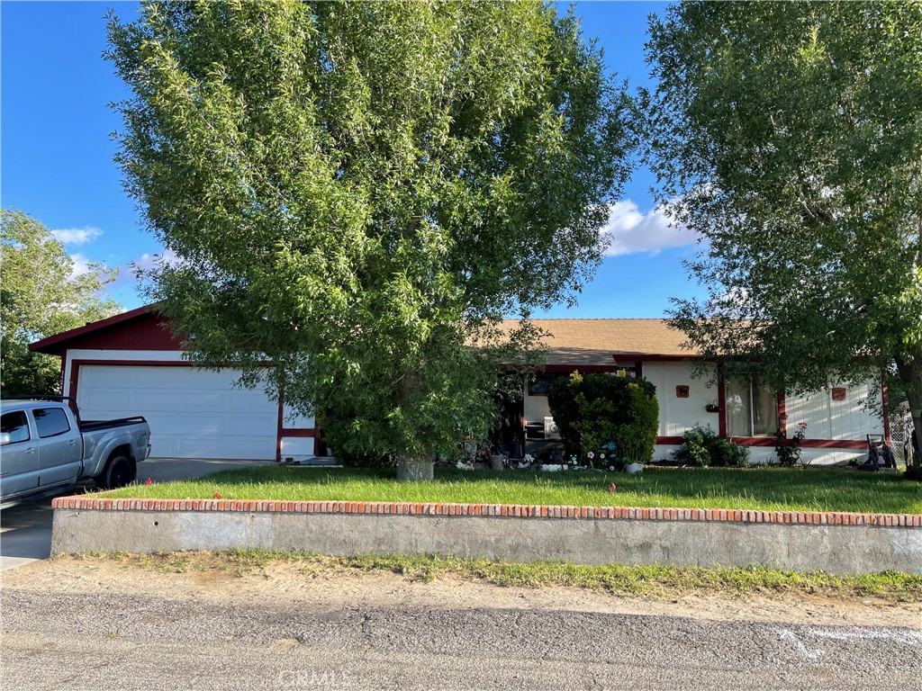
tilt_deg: +12.1
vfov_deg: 54.9
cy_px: 346
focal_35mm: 25
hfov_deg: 69.4
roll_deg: -0.6
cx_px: 461
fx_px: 666
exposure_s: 1/962
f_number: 1.6
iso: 32
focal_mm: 5.1
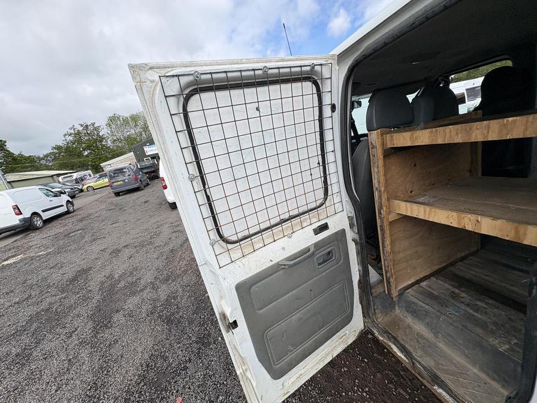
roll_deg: +6.7
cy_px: 202
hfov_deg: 102.1
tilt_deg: -17.4
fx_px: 217
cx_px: 268
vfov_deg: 85.7
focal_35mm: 14
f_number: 2.2
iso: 40
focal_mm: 2.22
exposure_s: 1/1346
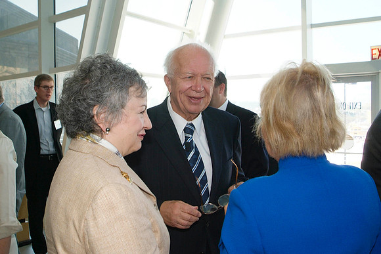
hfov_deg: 53.1
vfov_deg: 36.9
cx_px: 190
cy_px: 127
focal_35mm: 36
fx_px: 381
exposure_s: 1/45
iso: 800
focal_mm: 24
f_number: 9.5
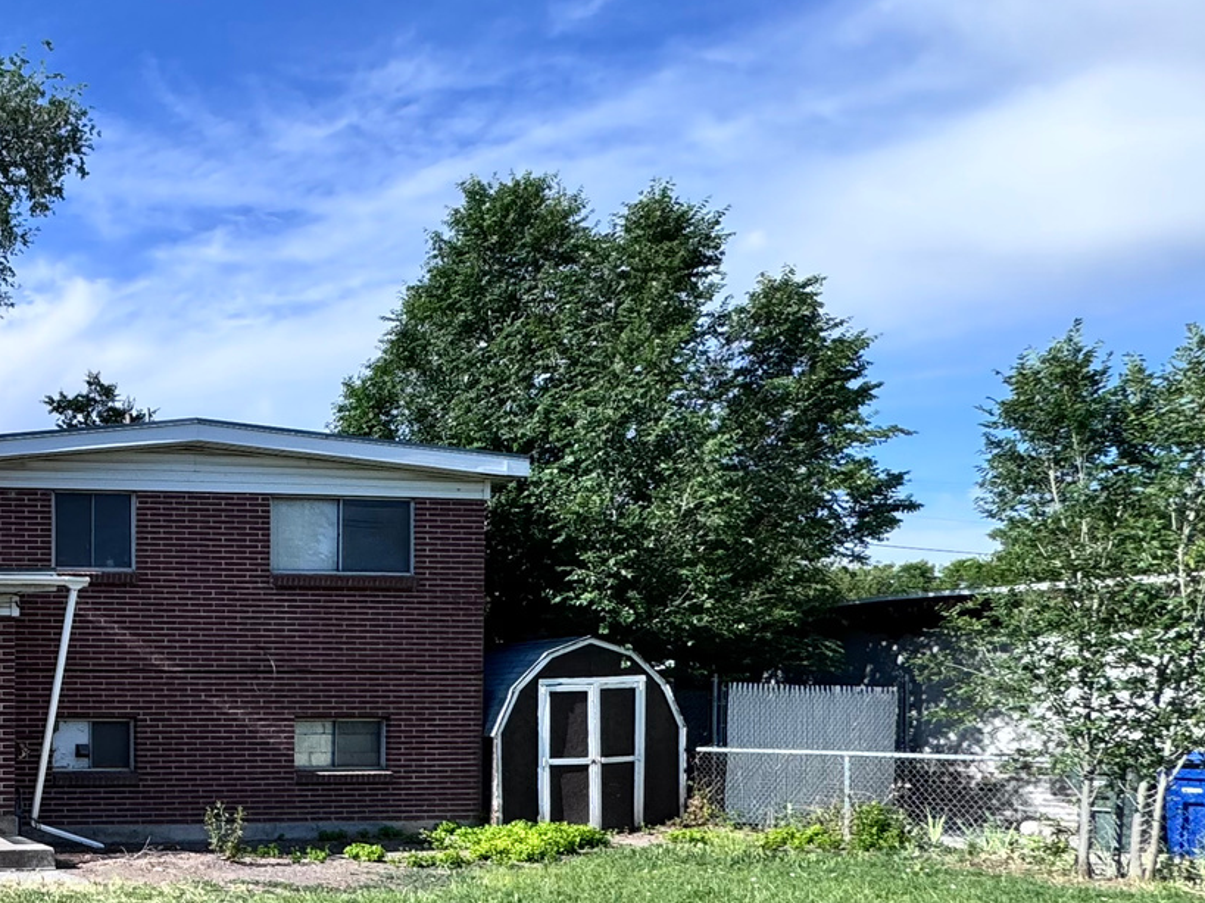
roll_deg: -0.4
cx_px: -227
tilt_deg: -1.8
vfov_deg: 38.9
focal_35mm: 35
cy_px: 744
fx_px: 1218
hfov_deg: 39.1
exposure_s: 1/1323
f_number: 2.2
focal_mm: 2.22
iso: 50
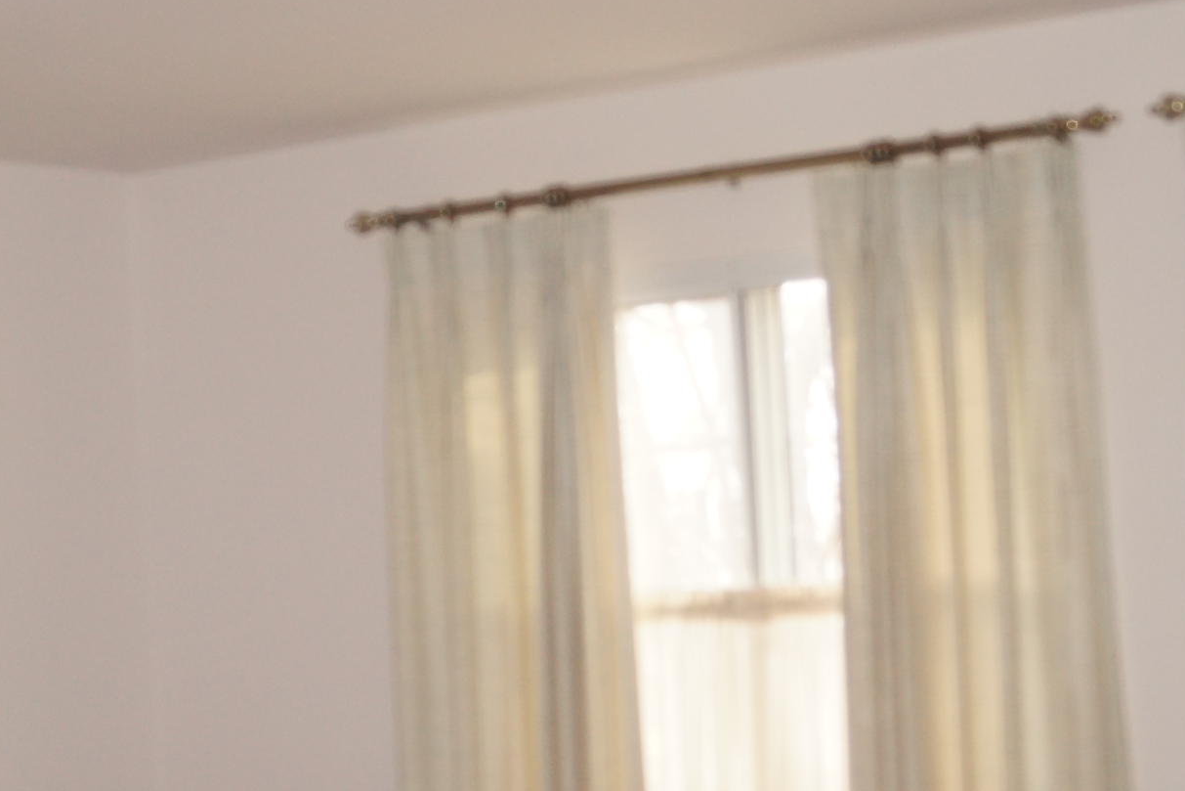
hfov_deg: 22.8
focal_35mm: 89
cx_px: 427
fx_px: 2930
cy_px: 488
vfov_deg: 15.3
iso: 400
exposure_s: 1/60
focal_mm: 24
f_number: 4
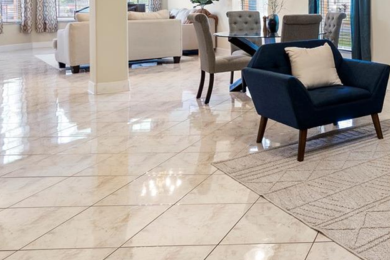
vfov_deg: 30.3
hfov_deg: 36.5
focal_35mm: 41
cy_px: -1
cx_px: 468
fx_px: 444
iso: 800
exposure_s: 1/2.5
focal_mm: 16
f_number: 8
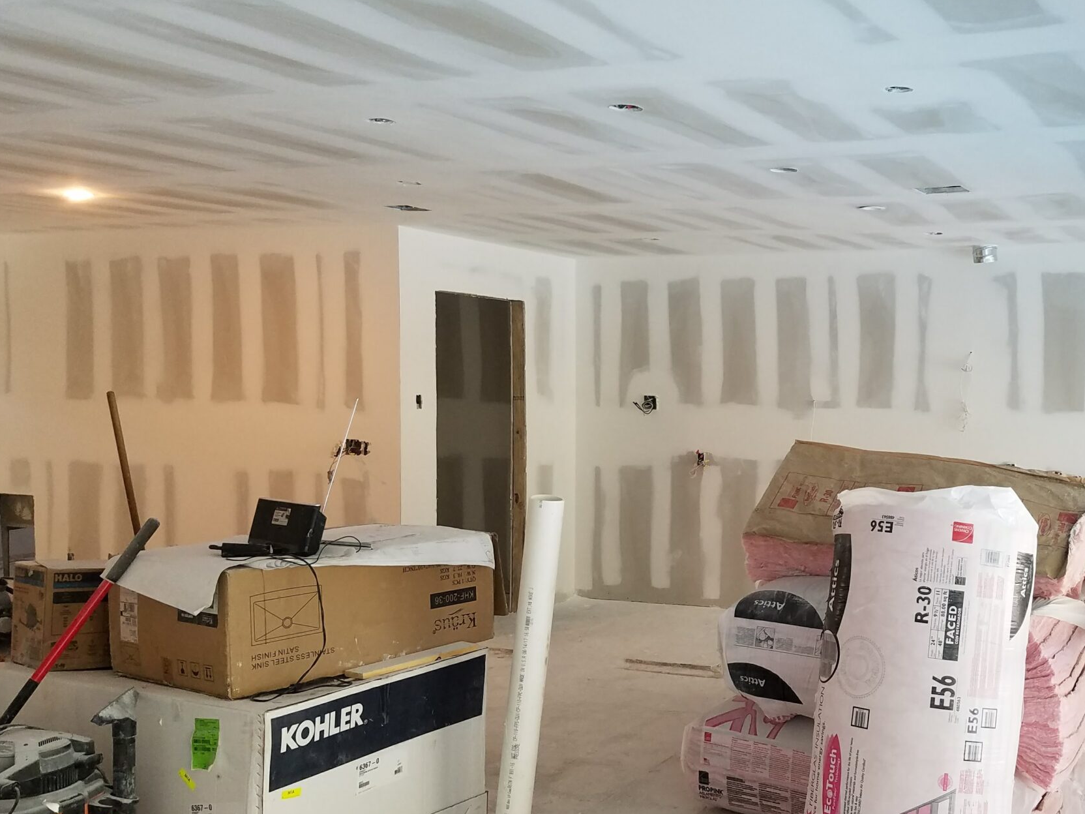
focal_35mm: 40
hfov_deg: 45.1
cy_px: 423
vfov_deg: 36.0
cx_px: 818
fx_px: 1254
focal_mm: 4.2
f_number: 1.7
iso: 100
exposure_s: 1/60
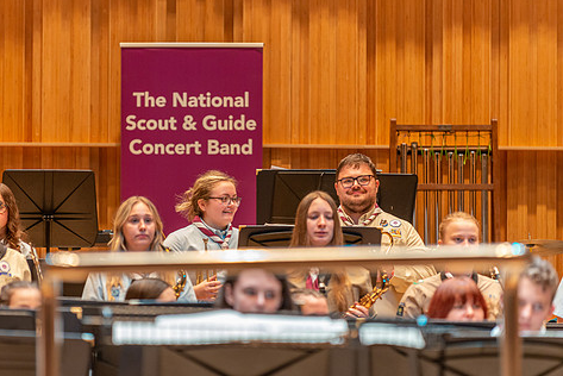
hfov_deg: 8.4
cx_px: 237
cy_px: 216
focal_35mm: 245
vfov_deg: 5.6
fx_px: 3834
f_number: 3.2
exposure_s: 1/125
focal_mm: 200
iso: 2000
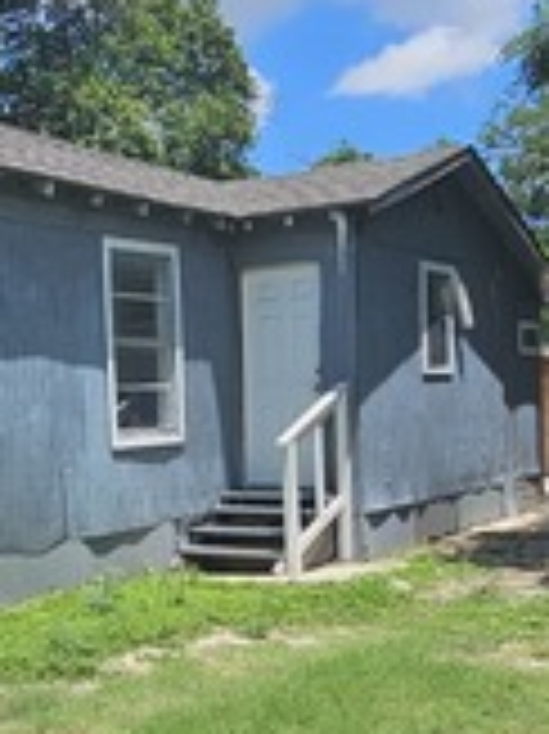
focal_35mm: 51
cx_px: 72
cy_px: 477
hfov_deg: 27.6
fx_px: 1080
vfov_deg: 37.2
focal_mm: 2.2
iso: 50
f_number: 2.2
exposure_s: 1/2985
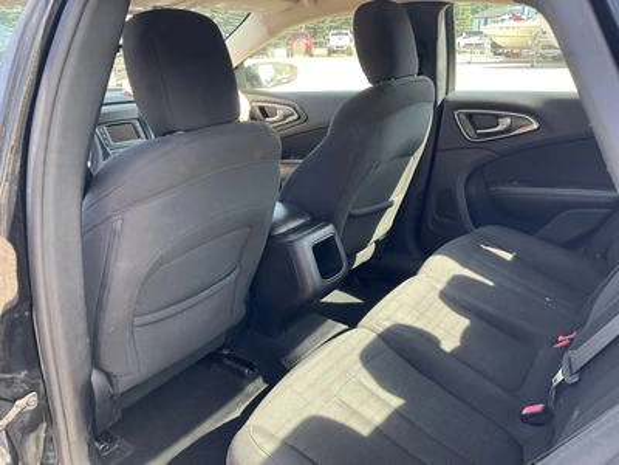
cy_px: 232
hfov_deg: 61.7
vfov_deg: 48.2
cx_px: 310
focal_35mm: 29
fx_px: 519
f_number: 1.8
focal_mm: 3
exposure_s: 1/122
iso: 50
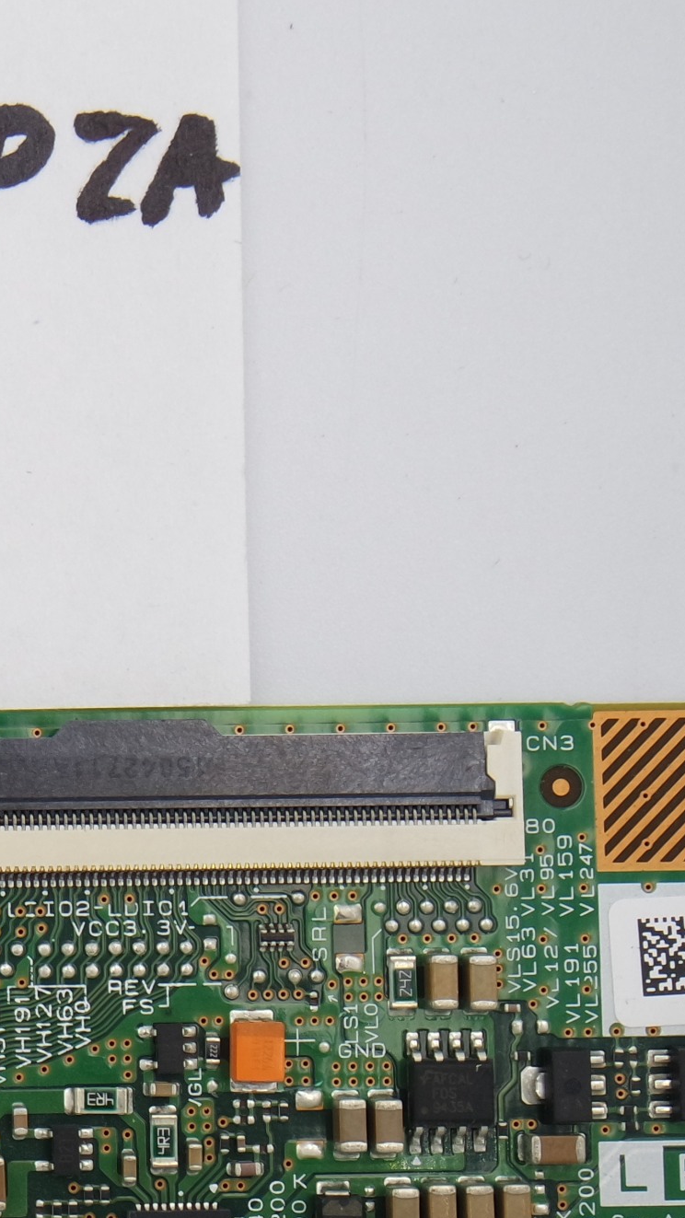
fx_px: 3423
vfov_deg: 20.1
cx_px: -509
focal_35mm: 106
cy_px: 750
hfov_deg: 10.8
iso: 160
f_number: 5
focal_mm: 17
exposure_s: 1/100
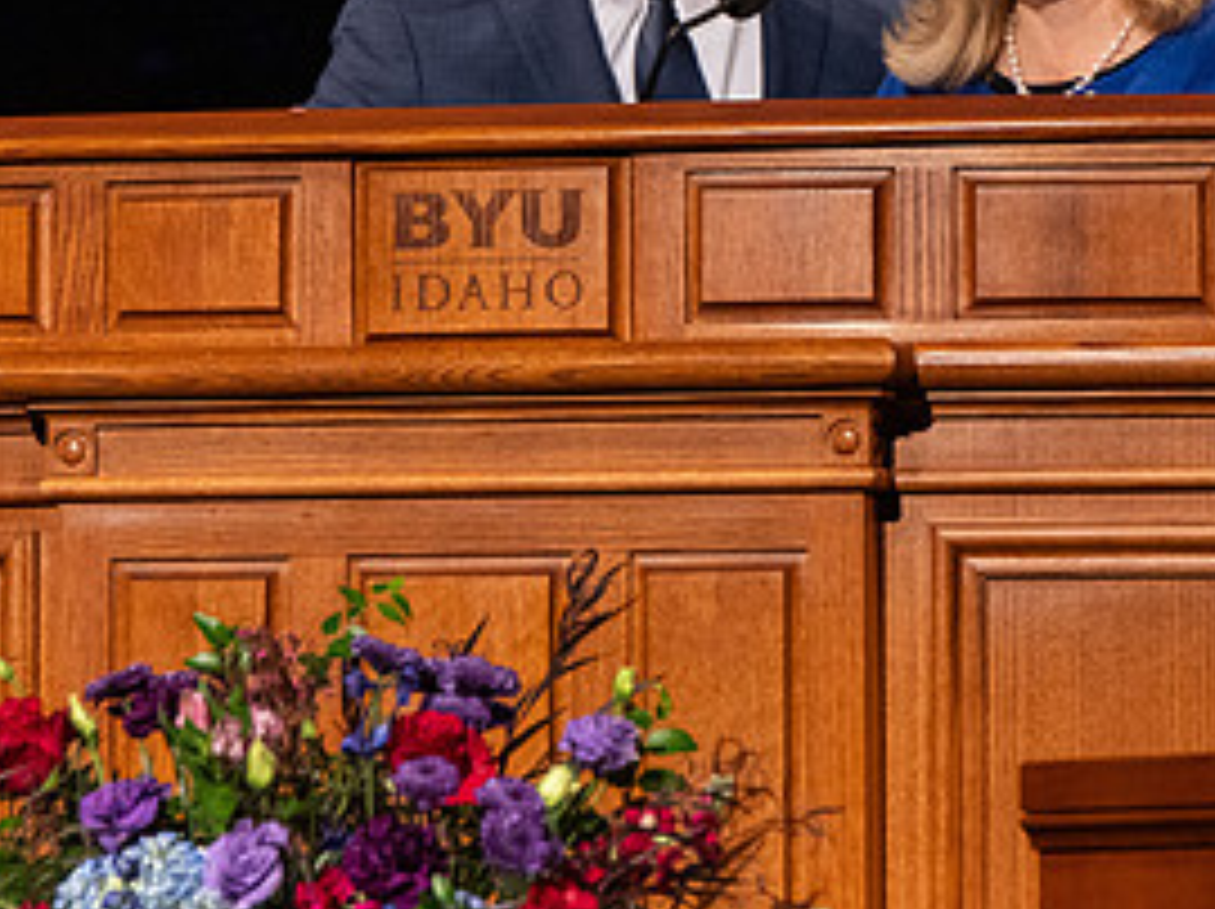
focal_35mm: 459
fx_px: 16096
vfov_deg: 3.2
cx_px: 640
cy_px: 216
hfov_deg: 4.3
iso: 2000
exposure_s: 1/160
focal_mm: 200
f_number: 4.5
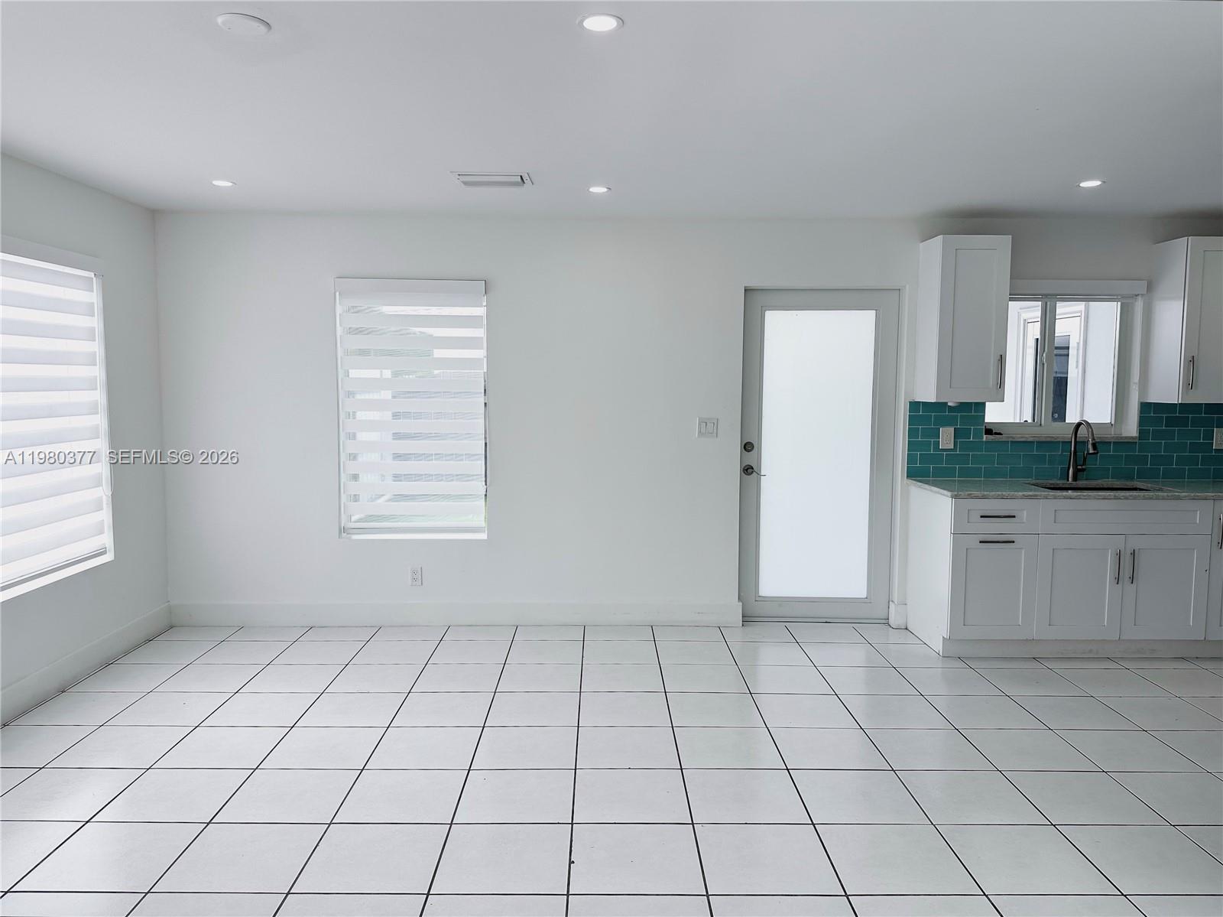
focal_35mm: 24
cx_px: 612
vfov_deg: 56.8
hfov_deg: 71.6
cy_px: 458
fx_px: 848
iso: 80
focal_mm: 6.86
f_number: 1.8
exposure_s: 1/700
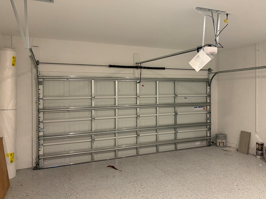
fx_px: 223
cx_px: 144
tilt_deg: -0.6
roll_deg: +0.3
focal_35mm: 29
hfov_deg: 61.6
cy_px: 90
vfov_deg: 48.2
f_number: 1.6
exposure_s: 1/60
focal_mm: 5.96
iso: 400
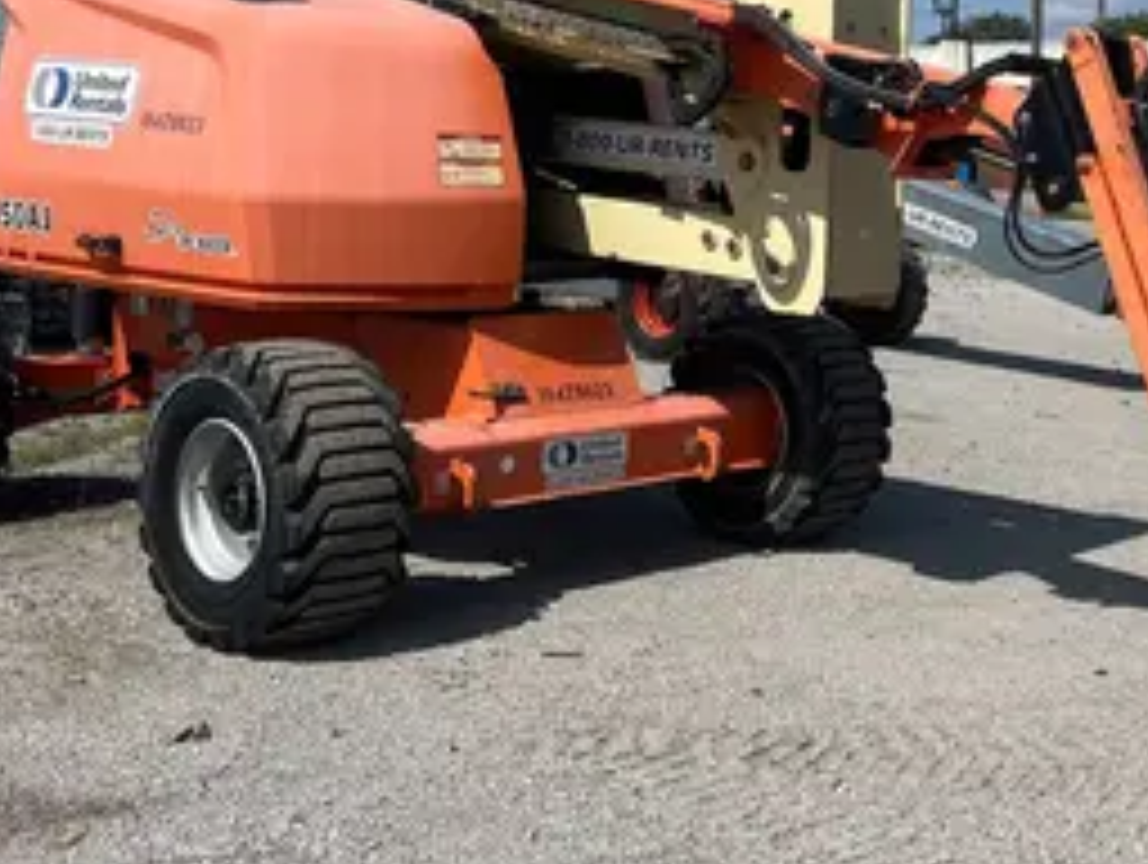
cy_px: 200
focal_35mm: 56
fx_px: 1860
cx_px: 963
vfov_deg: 25.8
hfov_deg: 33.1
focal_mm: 5.1
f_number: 1.6
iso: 50
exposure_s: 1/5848
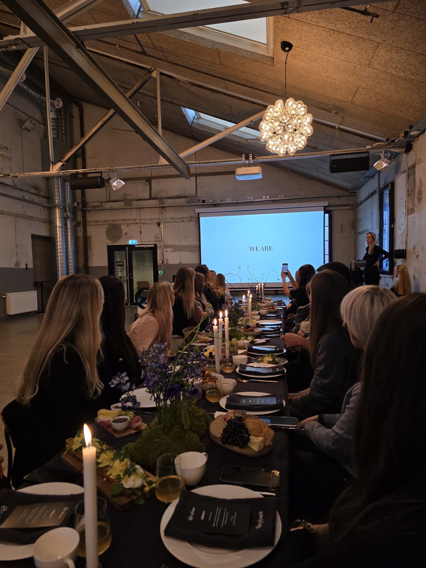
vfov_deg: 73.9
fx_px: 377
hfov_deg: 58.9
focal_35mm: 23
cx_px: 213
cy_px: 284
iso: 125
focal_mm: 6.3
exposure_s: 1/100
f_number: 1.7
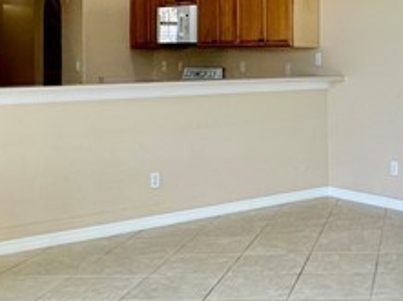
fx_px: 756
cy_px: 55
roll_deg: +0.4
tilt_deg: +0.0
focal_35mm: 65
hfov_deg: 27.4
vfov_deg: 22.2
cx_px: 441
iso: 64
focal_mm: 2.22
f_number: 2.2
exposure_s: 1/120
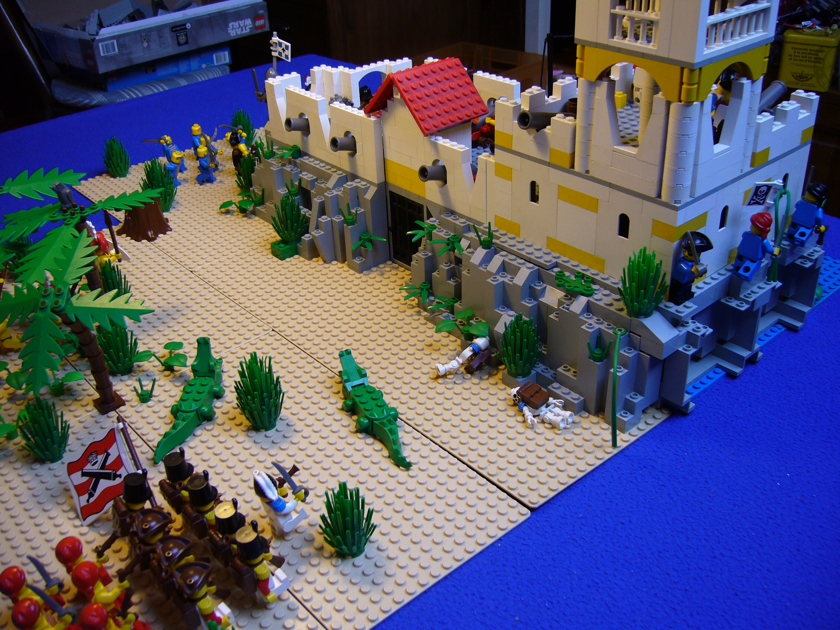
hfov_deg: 52.6
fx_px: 849
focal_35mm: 35
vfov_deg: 40.7
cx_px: 420
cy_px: 315
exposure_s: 1/40
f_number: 2.8
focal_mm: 5.8
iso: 100
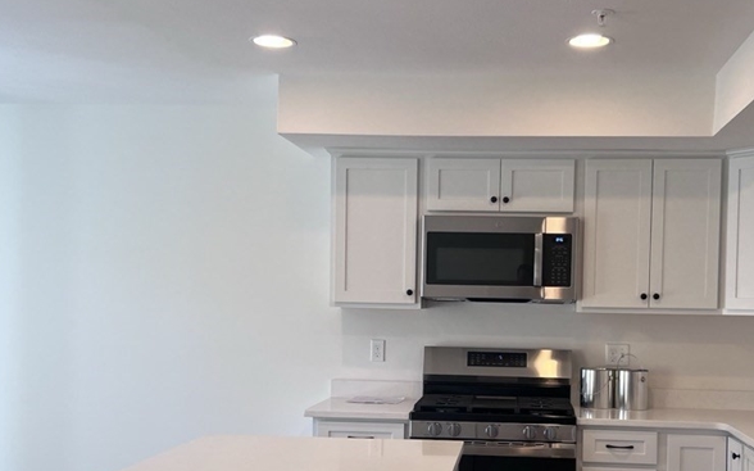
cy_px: 332
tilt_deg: -0.6
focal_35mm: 48
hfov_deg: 41.7
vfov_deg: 26.6
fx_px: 986
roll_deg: -2.0
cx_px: 450
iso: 50
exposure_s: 1/120
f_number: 1.5
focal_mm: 5.7
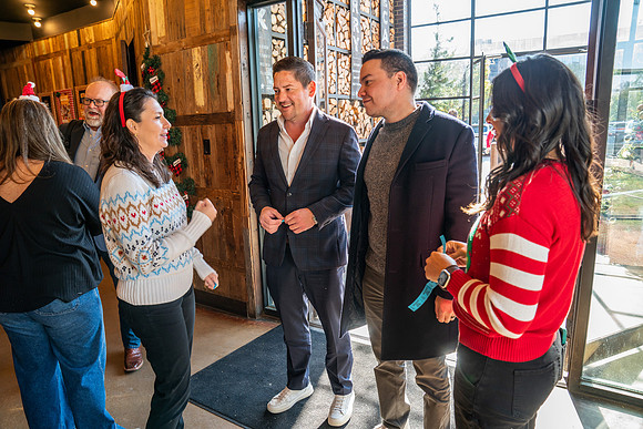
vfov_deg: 53.2
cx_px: 322
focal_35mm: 24
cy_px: 214
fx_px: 429
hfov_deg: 73.7
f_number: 4.5
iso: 500
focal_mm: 24
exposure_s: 1/125
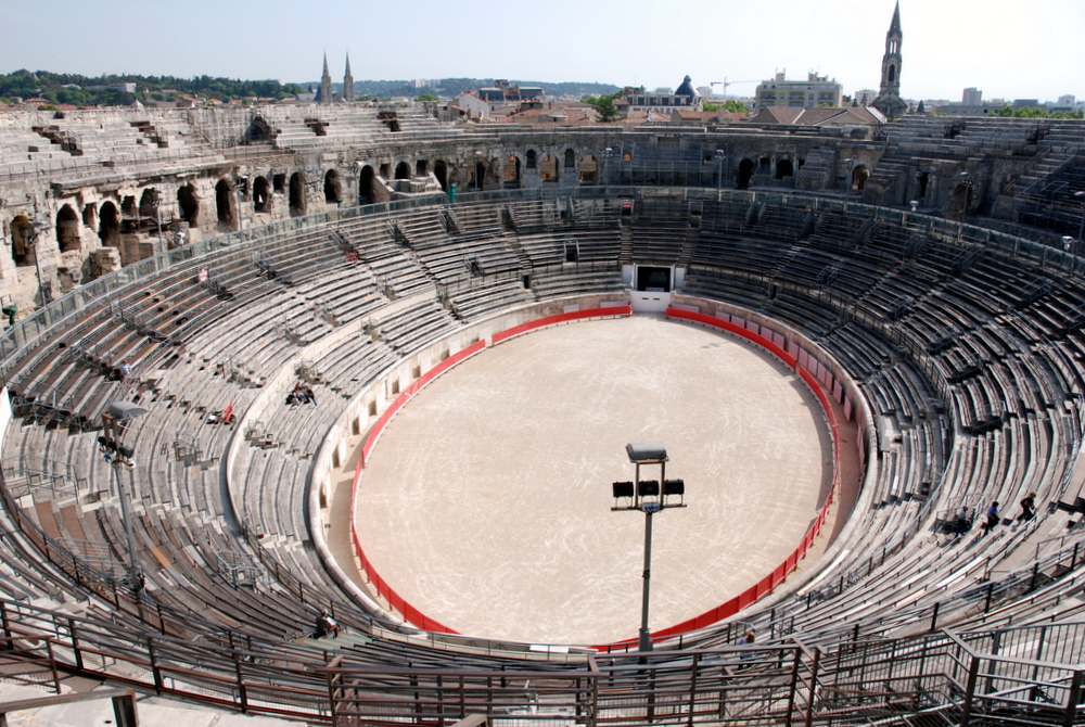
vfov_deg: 48.1
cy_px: 364
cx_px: 542
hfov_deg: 67.3
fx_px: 815
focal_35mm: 27
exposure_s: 1/250
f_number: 8
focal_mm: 18
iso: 100
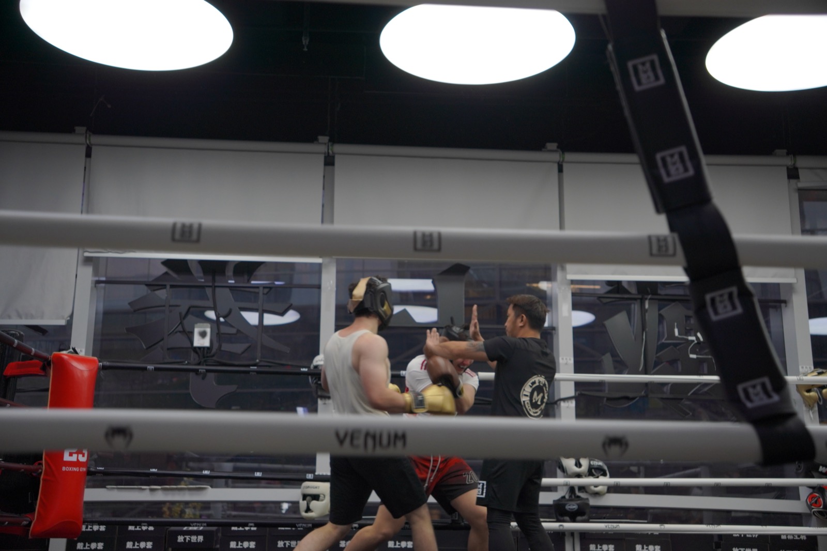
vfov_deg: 29.7
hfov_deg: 43.4
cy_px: 276
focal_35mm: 45
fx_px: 1040
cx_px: 414
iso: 400
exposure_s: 1/100
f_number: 3.2
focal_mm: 30.2
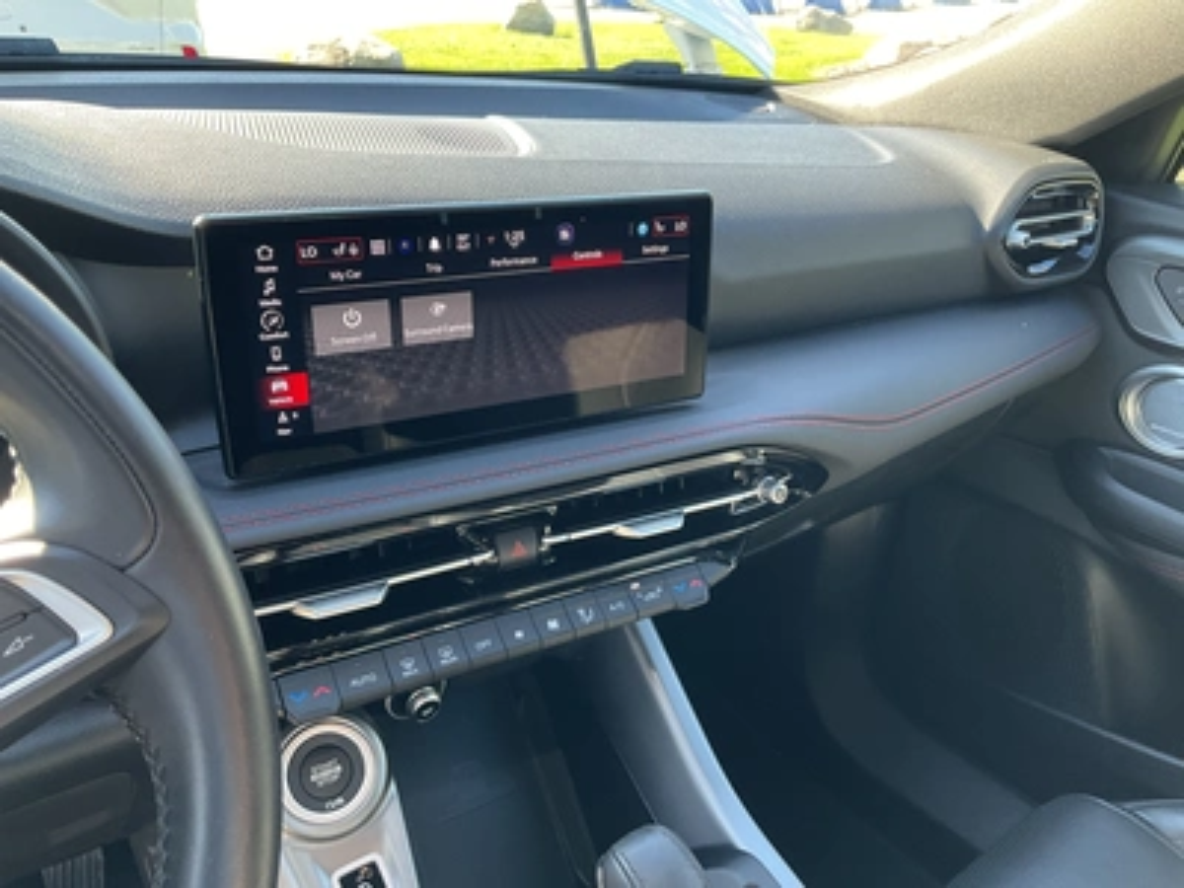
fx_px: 992
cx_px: 592
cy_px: 444
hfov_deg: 61.7
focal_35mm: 29
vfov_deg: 48.2
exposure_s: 1/83
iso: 64
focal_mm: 3
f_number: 1.8
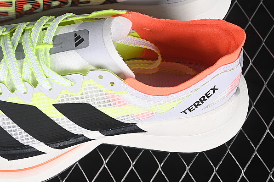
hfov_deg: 15.0
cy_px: 56
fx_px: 1035
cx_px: 60
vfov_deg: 10.1
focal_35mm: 136
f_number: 7.1
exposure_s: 1/80
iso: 160
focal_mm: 50
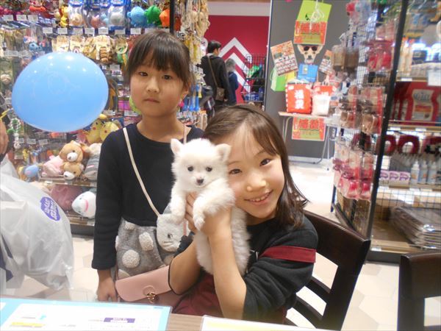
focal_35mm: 26
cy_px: 166
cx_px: 220
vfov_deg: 53.1
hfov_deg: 67.3
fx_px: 331
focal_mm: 4.6
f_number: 3.2
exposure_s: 1/30
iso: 280
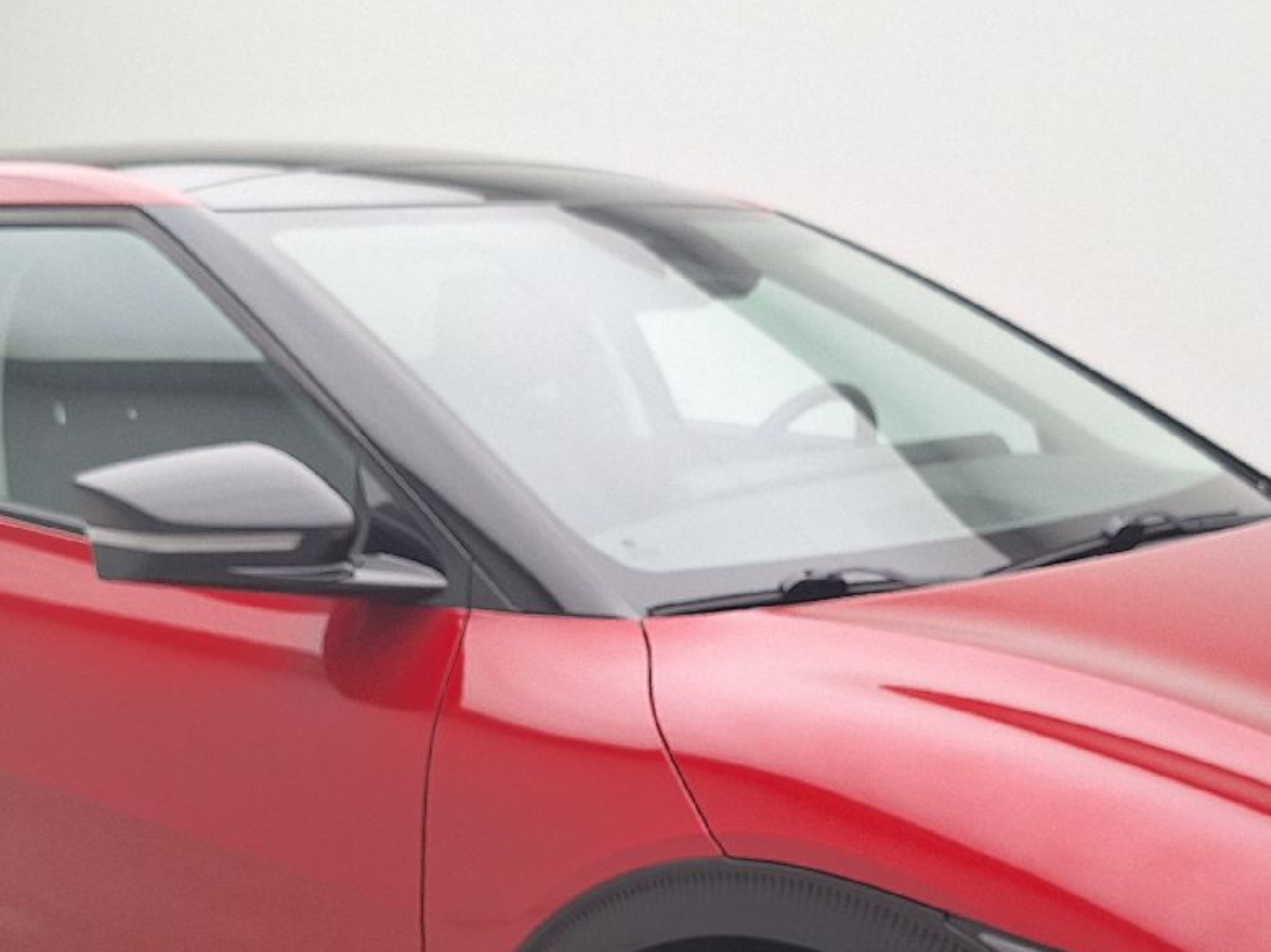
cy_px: 908
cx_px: 682
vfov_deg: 24.7
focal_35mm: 57
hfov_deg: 33.8
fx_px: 2093
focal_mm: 5.54
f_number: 1.8
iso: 50
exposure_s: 1/100
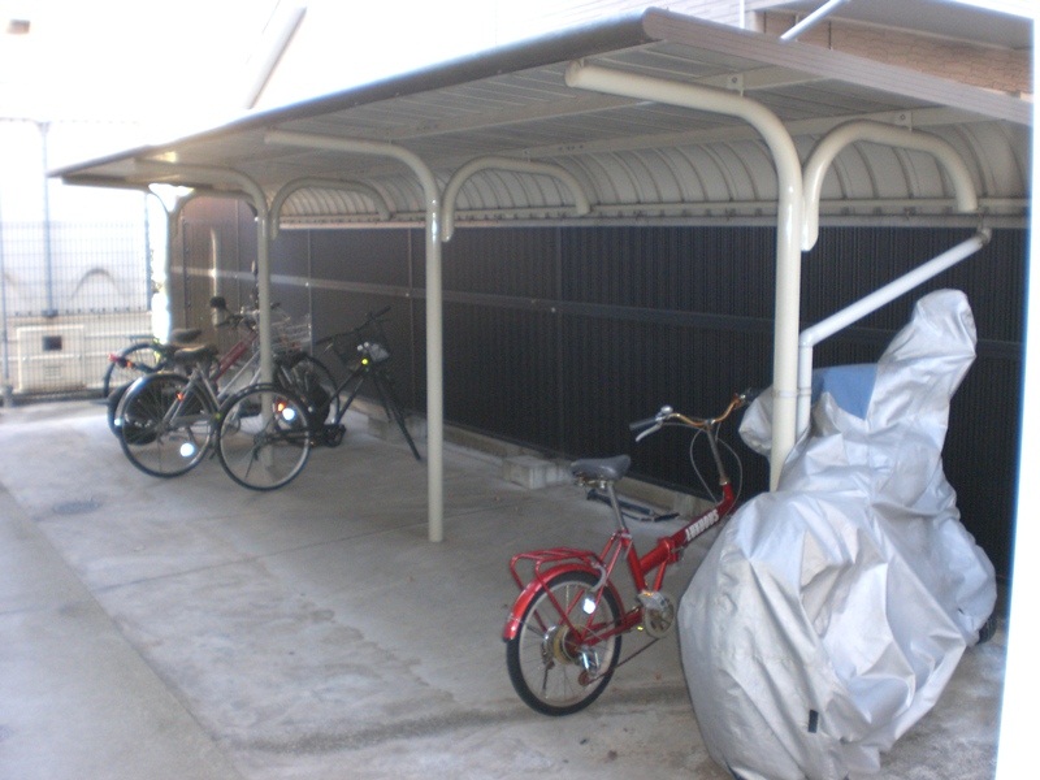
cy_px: 390
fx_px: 1142
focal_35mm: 38
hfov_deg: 49.0
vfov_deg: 37.7
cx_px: 520
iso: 200
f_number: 3.1
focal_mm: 6.3
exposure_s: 1/60
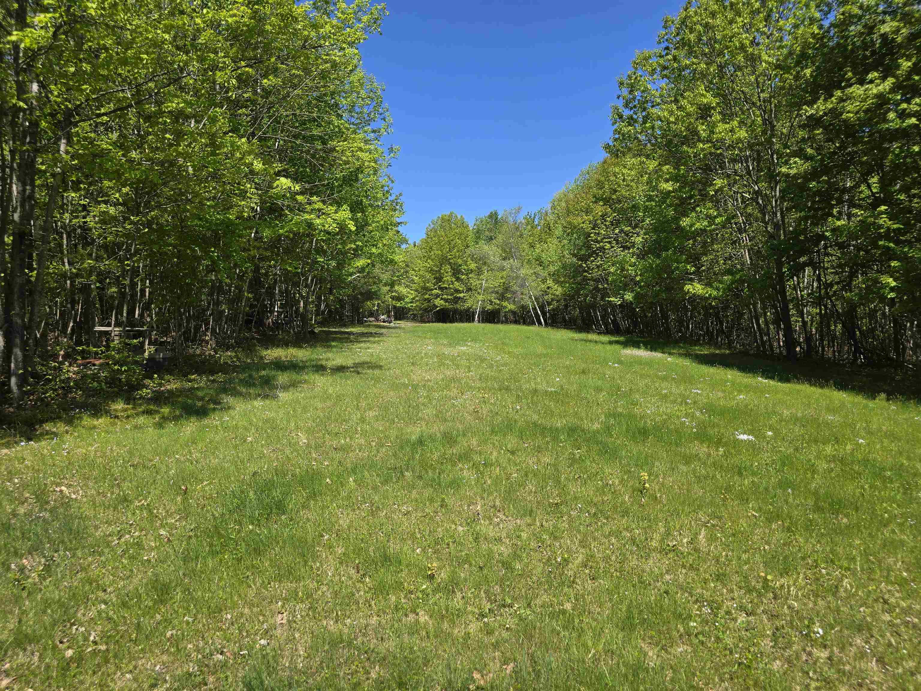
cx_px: 460
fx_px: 612
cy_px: 346
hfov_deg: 73.9
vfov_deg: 58.9
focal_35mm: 23
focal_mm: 6.3
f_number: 1.7
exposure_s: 1/636
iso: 12
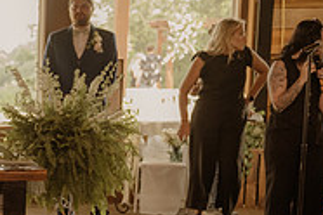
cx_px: -177
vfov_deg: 12.5
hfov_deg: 16.9
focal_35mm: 108
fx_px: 969
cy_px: 214
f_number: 2.8
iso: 1000
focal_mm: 33.5
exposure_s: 1/250
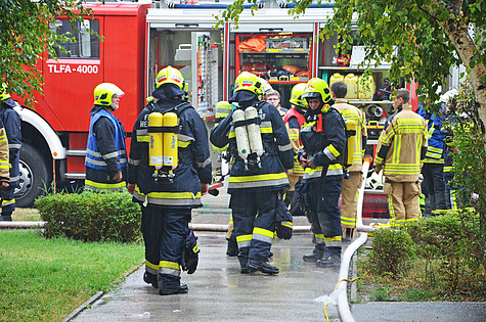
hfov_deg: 17.1
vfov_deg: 11.4
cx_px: 243
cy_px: 161
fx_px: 1617
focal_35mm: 120
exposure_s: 1/50
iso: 800
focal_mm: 80
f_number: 5.3
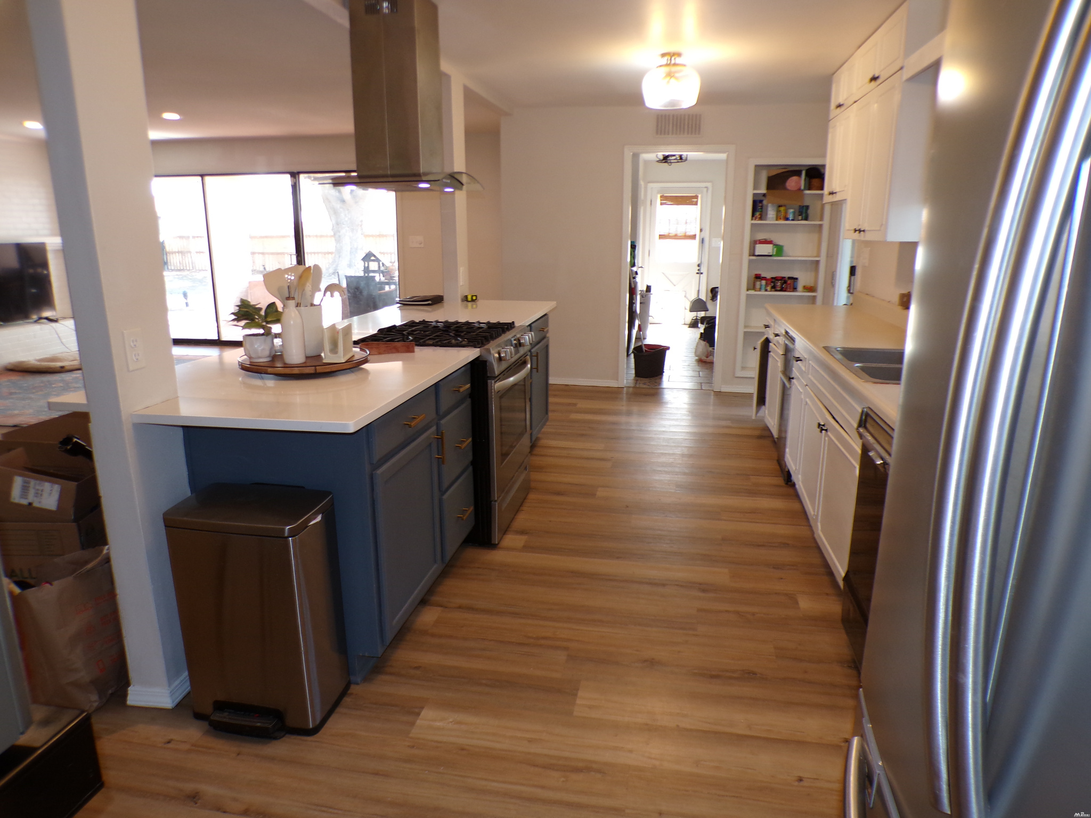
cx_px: 546
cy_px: 409
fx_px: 756
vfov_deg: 56.8
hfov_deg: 71.6
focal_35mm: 24
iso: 174
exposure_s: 1/34
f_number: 3
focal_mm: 4.3
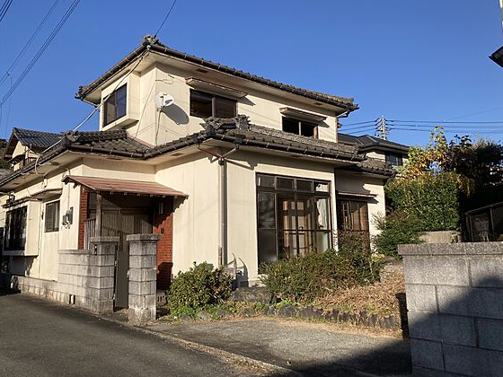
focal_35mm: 30
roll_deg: +1.2
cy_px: 180
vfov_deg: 46.8
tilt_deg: +11.1
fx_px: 436
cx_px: 246
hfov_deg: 60.0
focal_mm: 3.99
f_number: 1.8
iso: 20
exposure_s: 1/2183
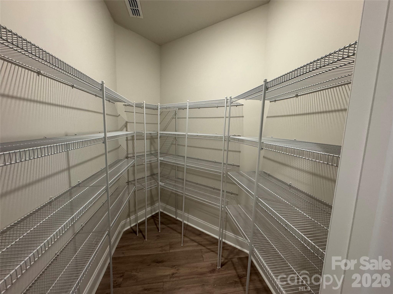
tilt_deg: -6.7
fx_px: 159
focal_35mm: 14
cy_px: 147
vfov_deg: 85.7
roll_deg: -1.1
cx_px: 196
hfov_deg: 102.1
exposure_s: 1/60
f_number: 2.2
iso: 200
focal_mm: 2.22
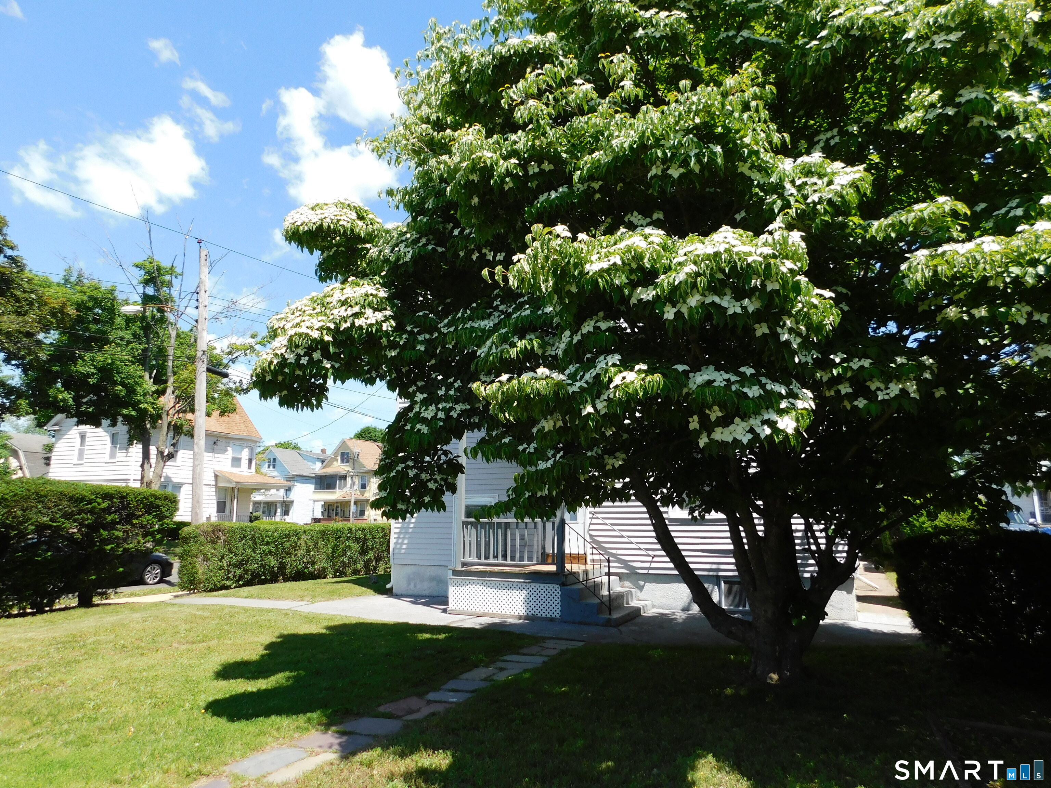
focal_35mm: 23
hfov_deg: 73.9
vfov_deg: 58.9
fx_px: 698
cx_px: 526
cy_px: 394
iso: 125
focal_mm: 4
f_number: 3
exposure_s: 1/800
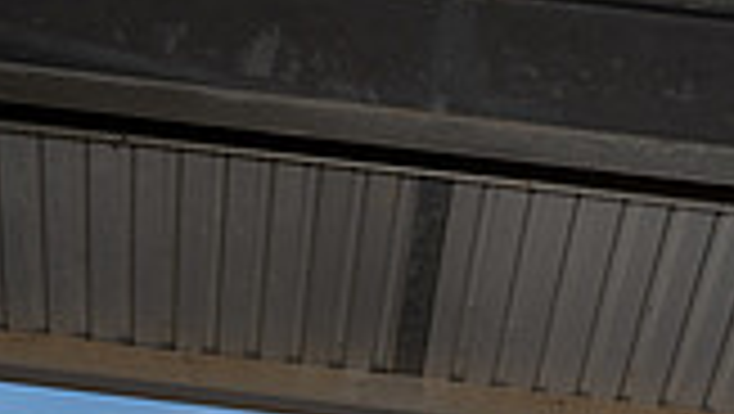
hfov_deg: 19.9
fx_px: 2084
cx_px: 270
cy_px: 994
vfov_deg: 9.9
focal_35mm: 107
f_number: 11
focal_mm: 37
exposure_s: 1/250
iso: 160
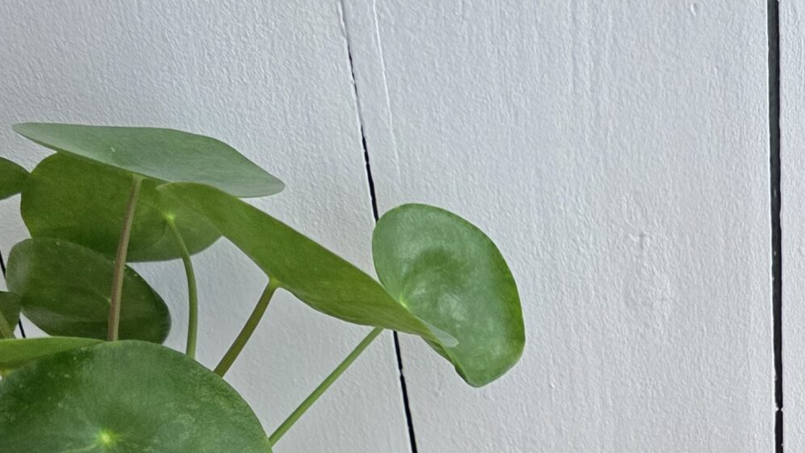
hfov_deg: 31.1
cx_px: 747
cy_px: 655
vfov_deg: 17.2
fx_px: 1366
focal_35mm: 64
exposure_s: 1/33.3
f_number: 1.7
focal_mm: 6.3
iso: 1250
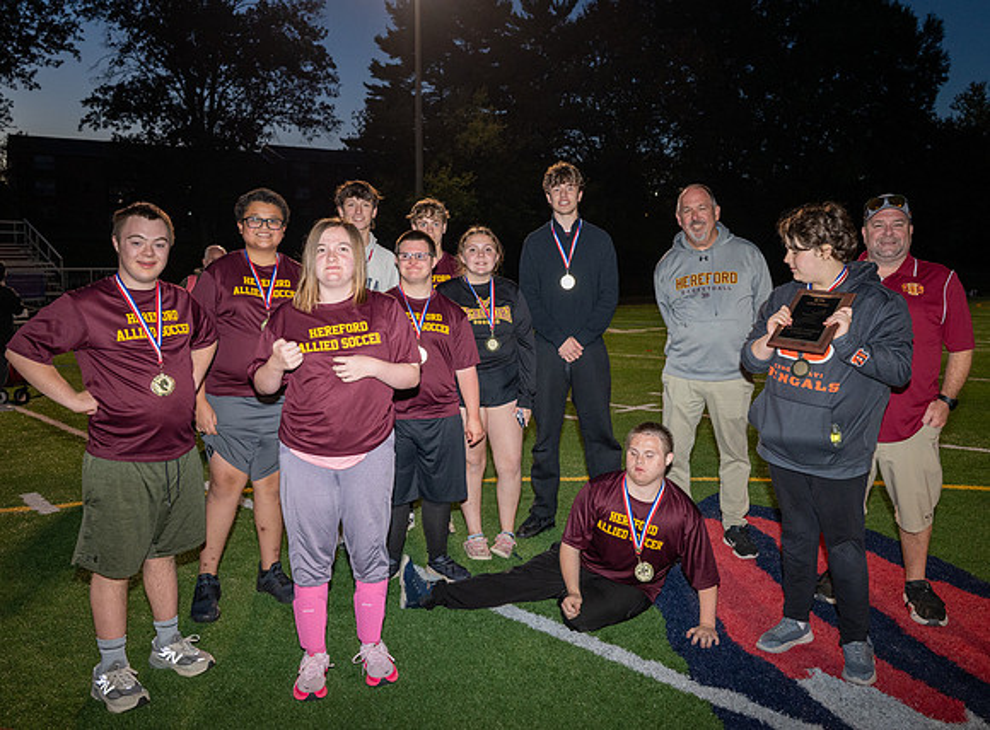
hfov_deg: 61.5
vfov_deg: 47.3
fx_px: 832
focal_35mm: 29
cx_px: 515
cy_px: 315
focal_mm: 24
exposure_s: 1/200
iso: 1000
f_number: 4.5
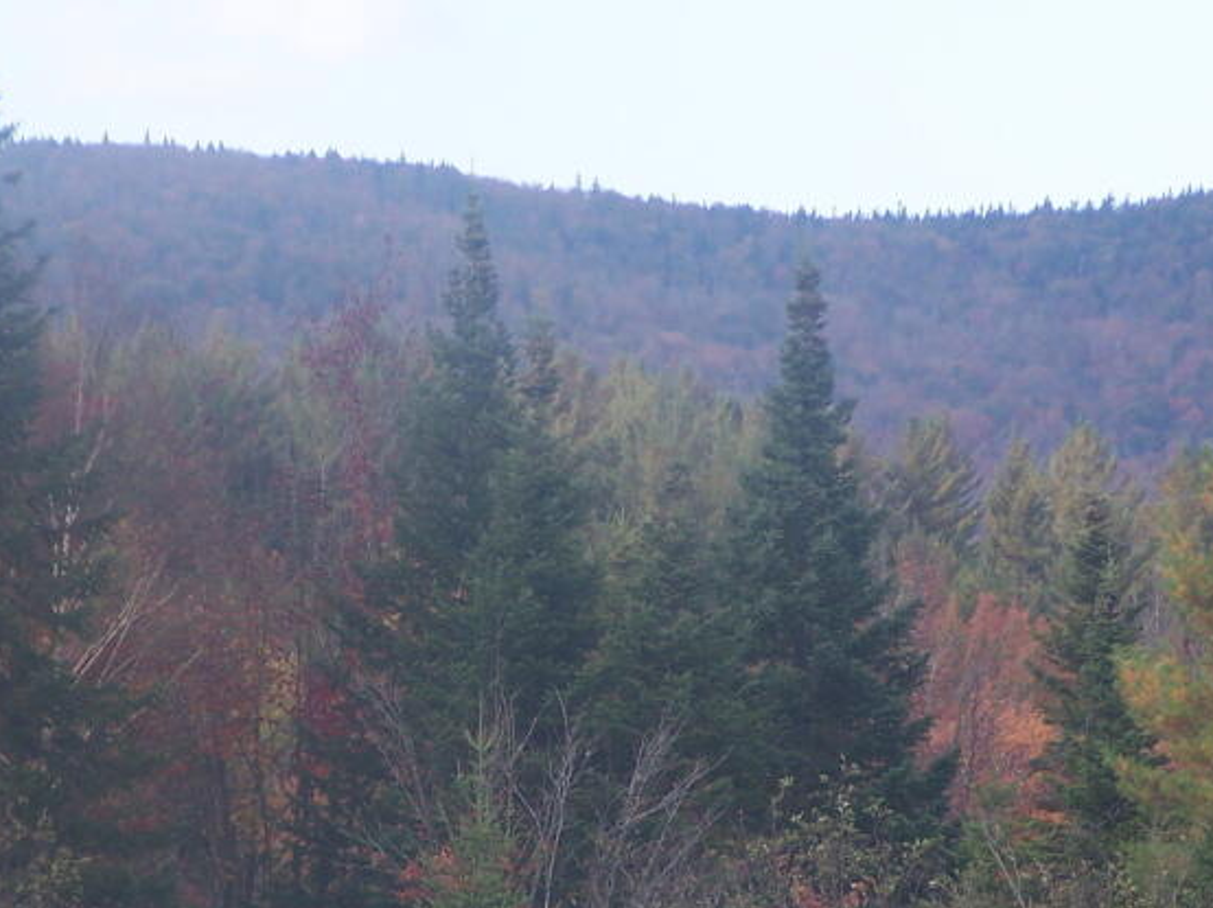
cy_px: 595
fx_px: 14116
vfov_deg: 3.7
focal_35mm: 403
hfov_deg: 4.9
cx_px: 644
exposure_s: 1/320
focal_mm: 36.2
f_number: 3.2
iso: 80
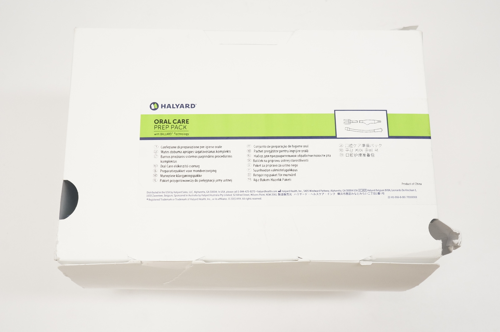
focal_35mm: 38
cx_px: 250
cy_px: 166
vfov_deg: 35.4
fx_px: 520
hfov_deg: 51.3
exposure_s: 1/80
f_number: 8
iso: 800
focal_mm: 25
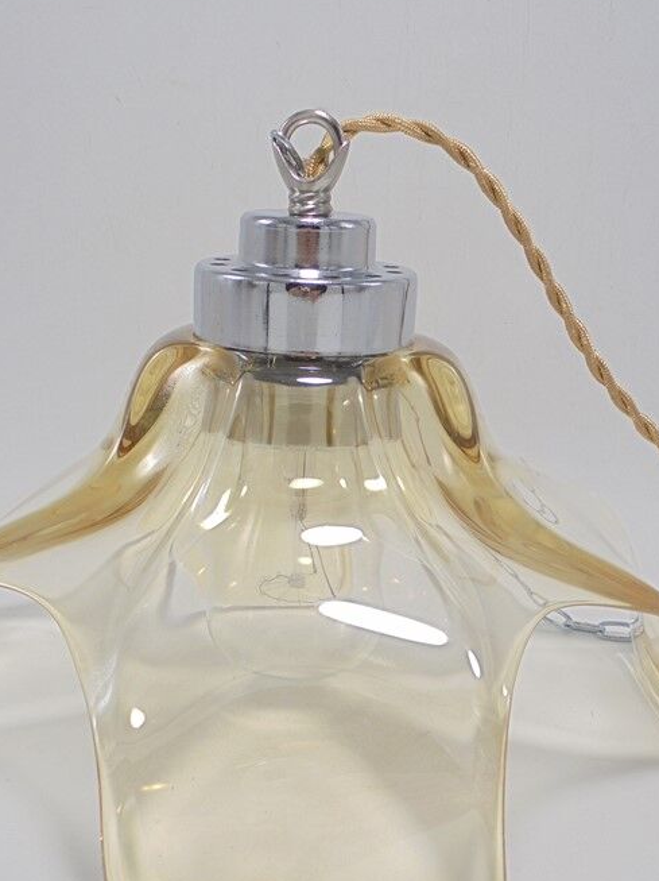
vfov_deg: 46.5
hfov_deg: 35.9
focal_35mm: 40
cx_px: 300
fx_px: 1016
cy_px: 544
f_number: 3.7
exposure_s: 1/80
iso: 100
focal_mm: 5.3
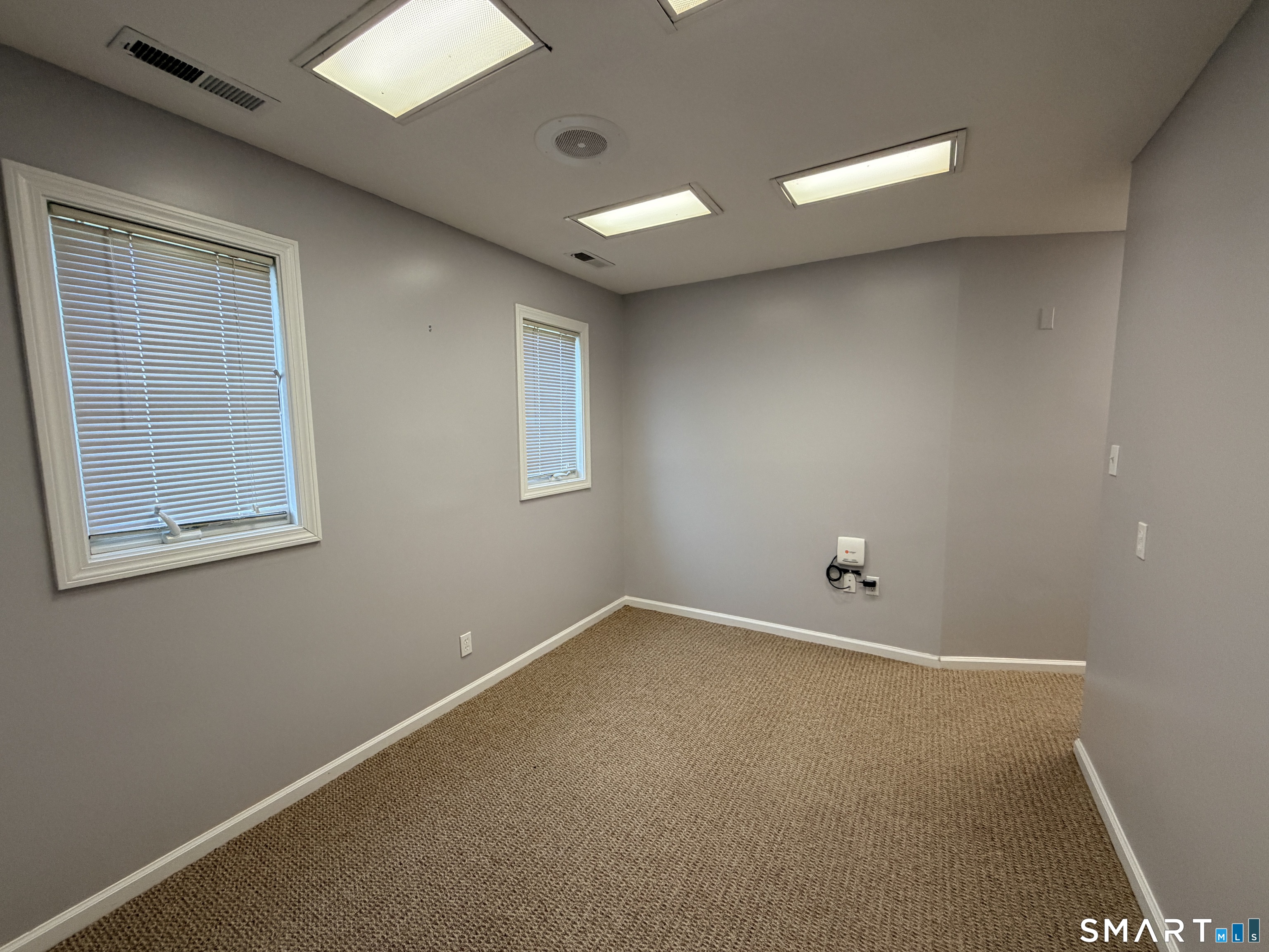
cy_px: 476
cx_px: 634
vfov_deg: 85.7
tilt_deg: -6.8
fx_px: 513
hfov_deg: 102.1
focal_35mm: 14
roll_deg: +1.4
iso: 250
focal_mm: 2.22
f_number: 2.2
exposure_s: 1/120
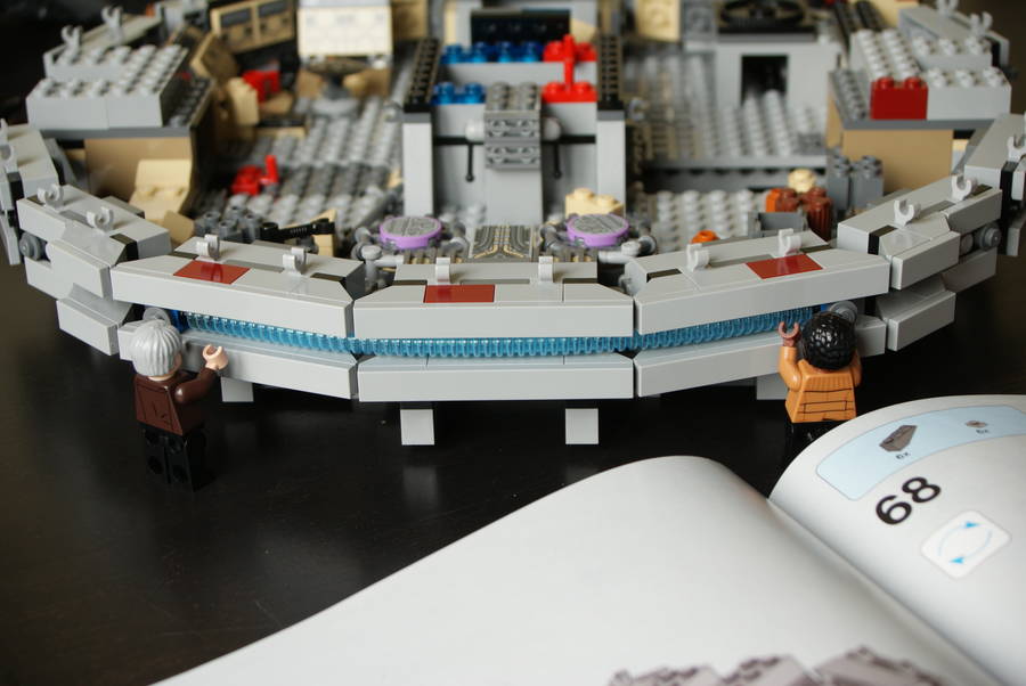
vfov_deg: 18.2
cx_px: 513
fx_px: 2140
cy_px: 343
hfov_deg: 27.0
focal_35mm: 75
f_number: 8
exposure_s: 1/4
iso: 100
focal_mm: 50
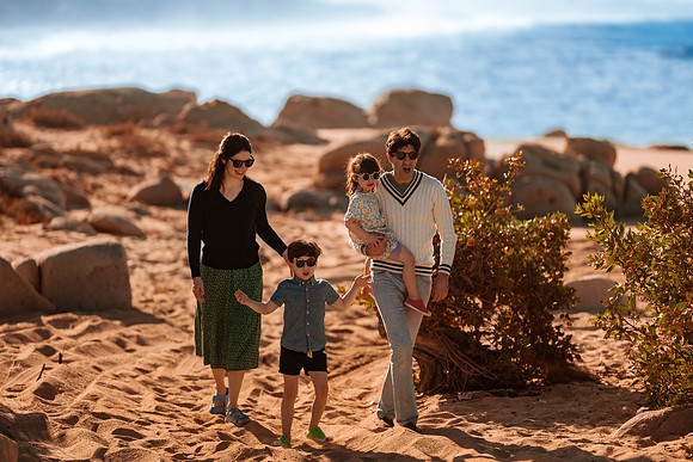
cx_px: 346
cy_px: 231
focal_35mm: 135
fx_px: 2599
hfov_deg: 15.2
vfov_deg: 10.2
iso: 50
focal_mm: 135
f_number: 1.8
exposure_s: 1/4000
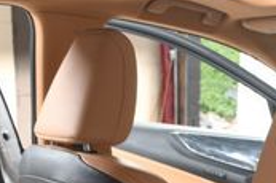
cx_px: 278
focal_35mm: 111
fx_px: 850
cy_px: 298
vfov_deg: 11.6
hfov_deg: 18.0
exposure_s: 1/160
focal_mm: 20
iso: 100
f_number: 3.5
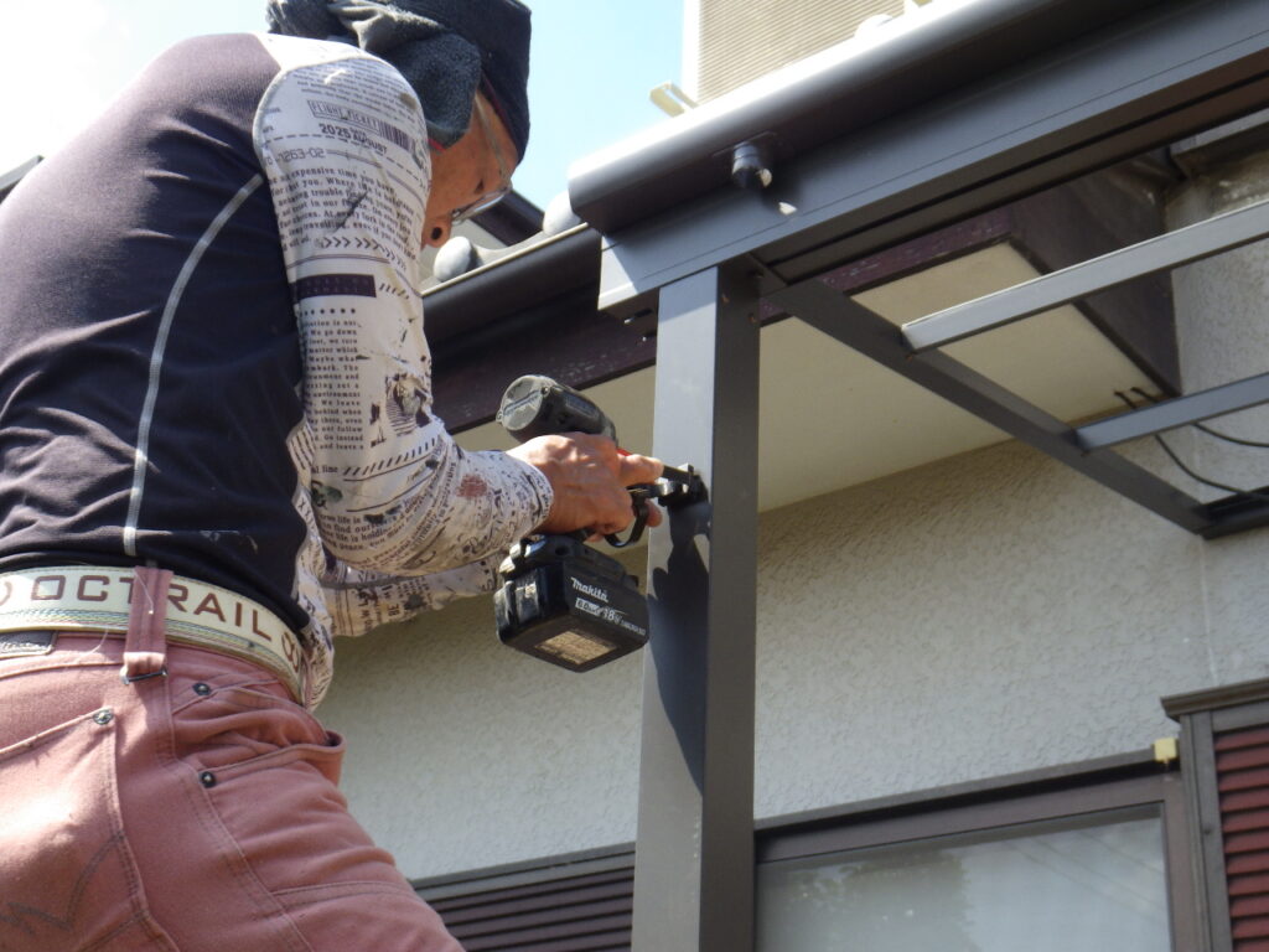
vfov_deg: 28.6
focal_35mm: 51
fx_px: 1870
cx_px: 634
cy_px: 476
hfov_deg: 37.5
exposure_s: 1/250
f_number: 5.3
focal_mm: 9.1
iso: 125
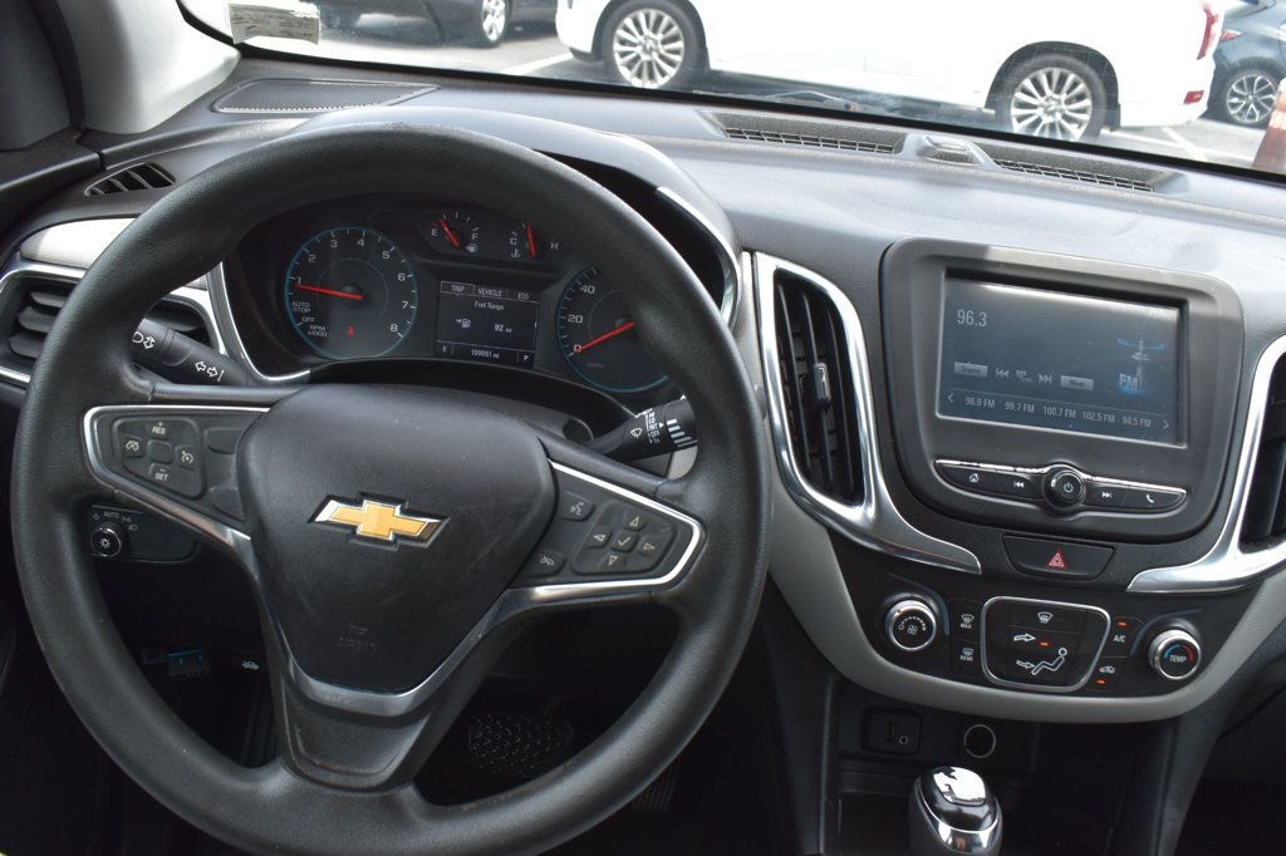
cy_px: 428
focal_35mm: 33
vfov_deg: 39.9
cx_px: 643
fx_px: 1178
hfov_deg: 57.2
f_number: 9
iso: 400
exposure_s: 1/125
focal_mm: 22
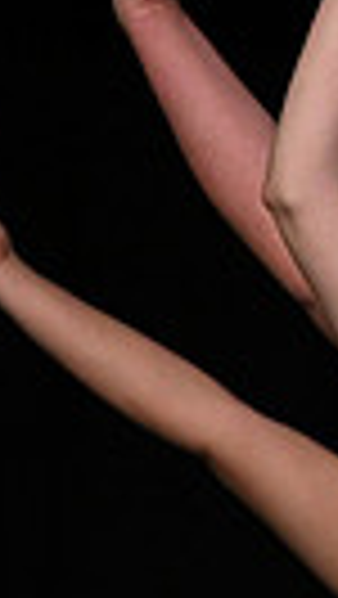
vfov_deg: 1.8
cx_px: 1091
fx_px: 18956
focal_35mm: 1192
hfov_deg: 1.0
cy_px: 571
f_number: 2.8
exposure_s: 1/1000
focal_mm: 175
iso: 4000
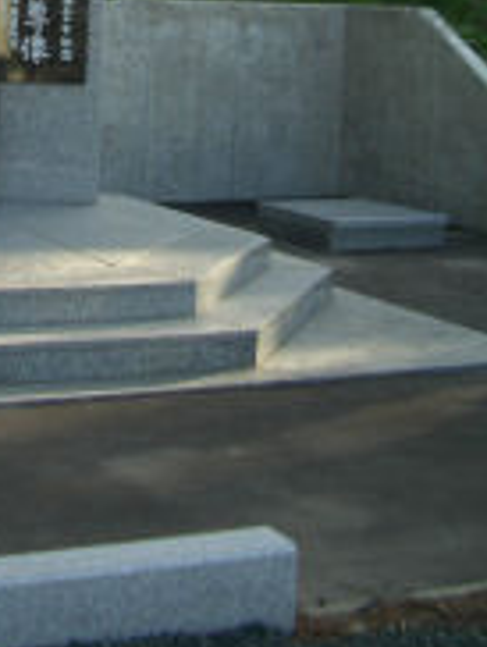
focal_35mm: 81
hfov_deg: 17.6
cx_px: -55
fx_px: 1516
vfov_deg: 22.7
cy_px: -64
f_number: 2.6
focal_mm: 5.8
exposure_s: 1/400
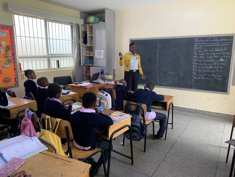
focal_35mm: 26
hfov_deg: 67.3
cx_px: 118
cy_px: 88
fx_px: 177
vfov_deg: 53.1
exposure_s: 1/60
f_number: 1.8
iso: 125
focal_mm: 4.25
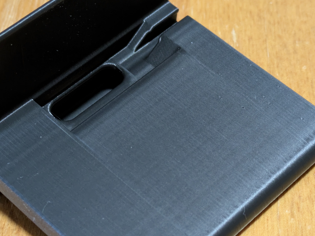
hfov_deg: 21.1
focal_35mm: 93
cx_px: 138
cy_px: 128
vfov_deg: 15.9
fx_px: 847
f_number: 1.89
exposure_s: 1/24
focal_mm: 5.43
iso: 397
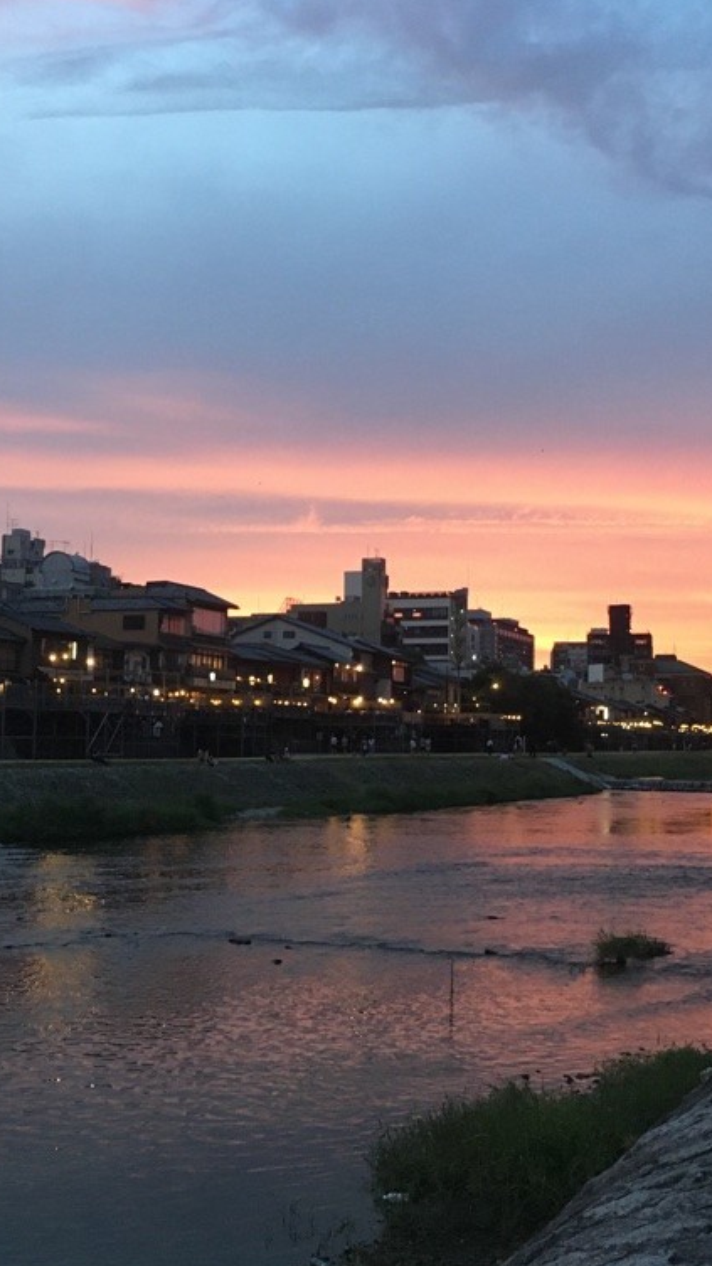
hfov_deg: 27.7
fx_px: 1443
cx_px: 328
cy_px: 635
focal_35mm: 43
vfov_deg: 47.4
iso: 160
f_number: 2.2
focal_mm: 4.15
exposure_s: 1/30
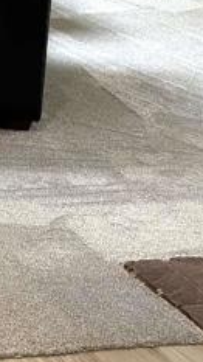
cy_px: -121
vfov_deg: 17.4
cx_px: -384
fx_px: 1101
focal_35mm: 115
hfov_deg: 8.8
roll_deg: -0.5
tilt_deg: -10.5
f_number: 1.78
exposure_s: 1/60
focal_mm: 6.86
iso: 125
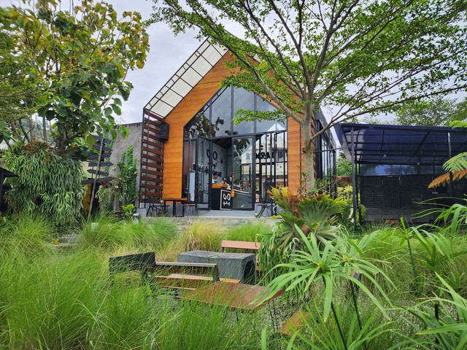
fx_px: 310
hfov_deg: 73.9
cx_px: 234
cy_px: 175
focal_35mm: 23
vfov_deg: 58.9
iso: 12
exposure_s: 1/690
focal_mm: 6.4
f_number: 1.8
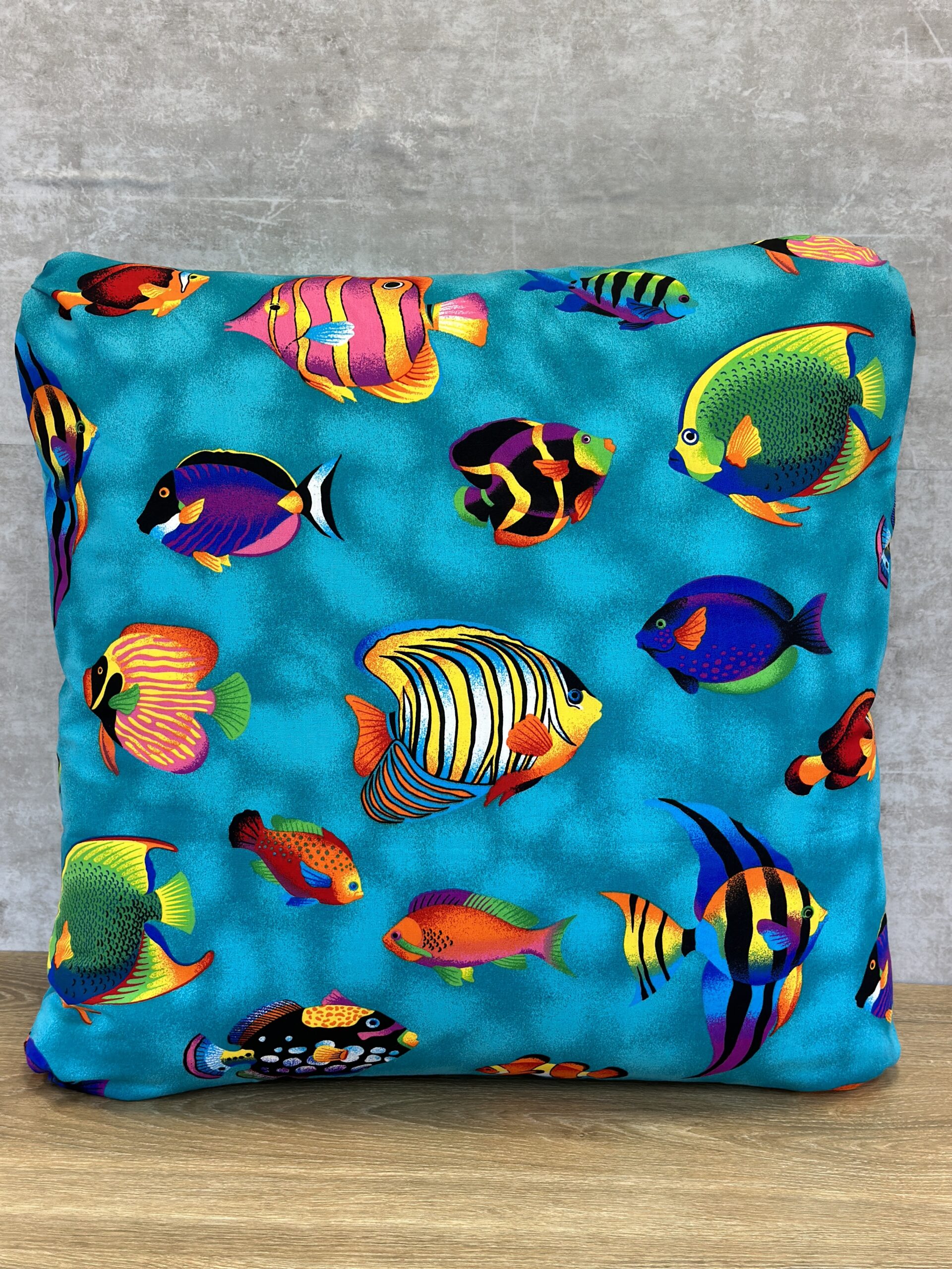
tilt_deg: -13.5
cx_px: 476
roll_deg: -1.0
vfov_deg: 39.7
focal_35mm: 48
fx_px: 1760
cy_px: 634
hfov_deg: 30.3
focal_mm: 6.86
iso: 80
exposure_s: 1/120
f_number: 1.78
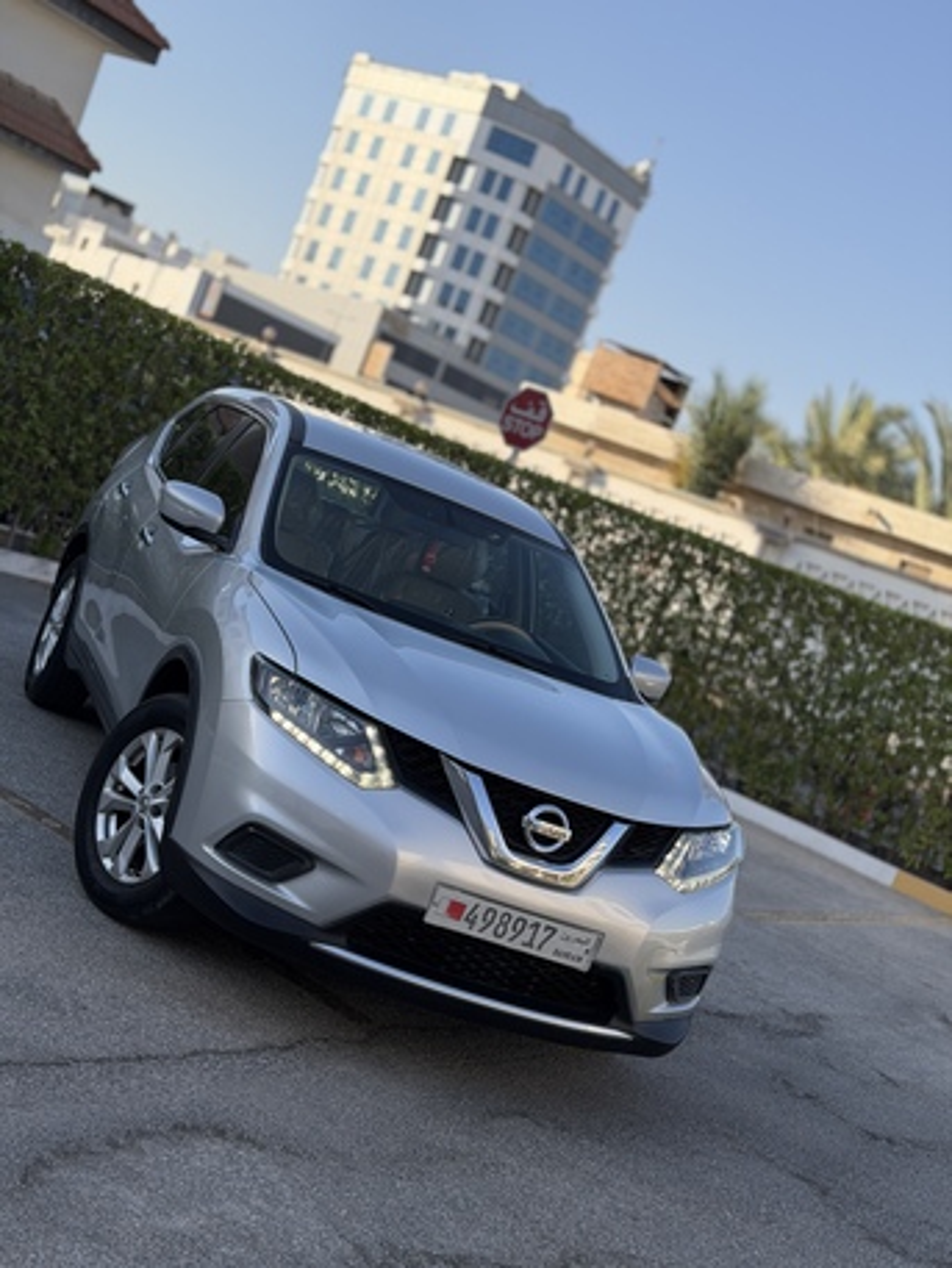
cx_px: 476
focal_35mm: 48
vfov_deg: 39.6
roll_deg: -21.1
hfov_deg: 30.3
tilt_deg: -3.5
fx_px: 1759
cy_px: 634
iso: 80
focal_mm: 6.76
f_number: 1.78
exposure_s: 1/2865
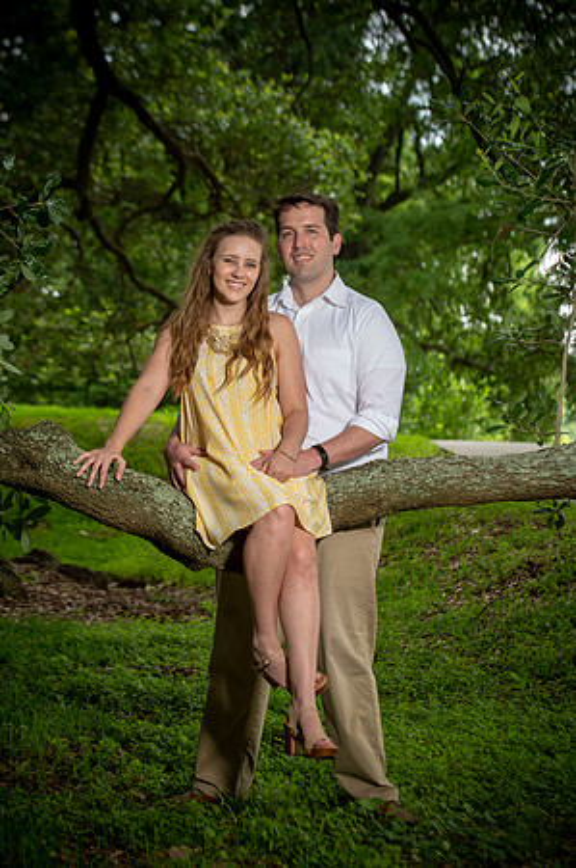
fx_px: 2165
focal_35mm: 90
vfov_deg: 22.6
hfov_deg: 15.2
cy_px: 434
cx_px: 288
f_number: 5.6
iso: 250
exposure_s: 1/125
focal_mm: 90
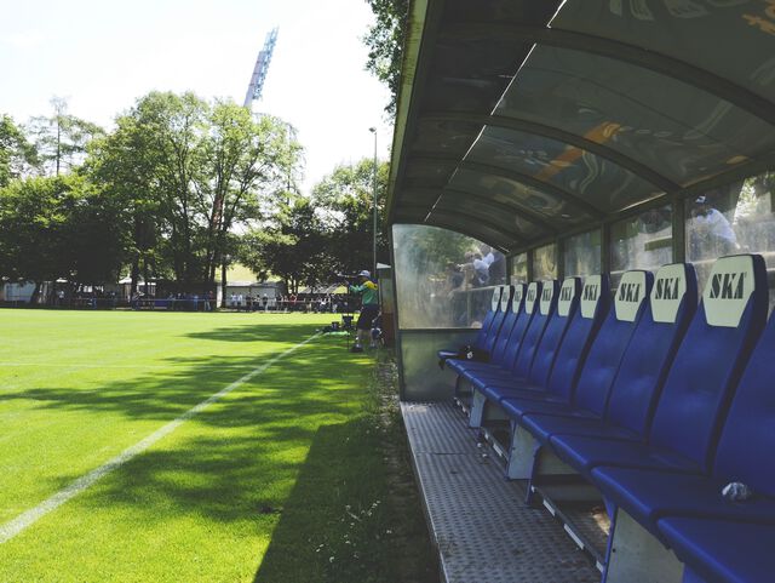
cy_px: 292
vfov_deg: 44.2
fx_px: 717
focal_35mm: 32
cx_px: 388
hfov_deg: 56.8
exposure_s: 1/320
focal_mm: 16
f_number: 6.3
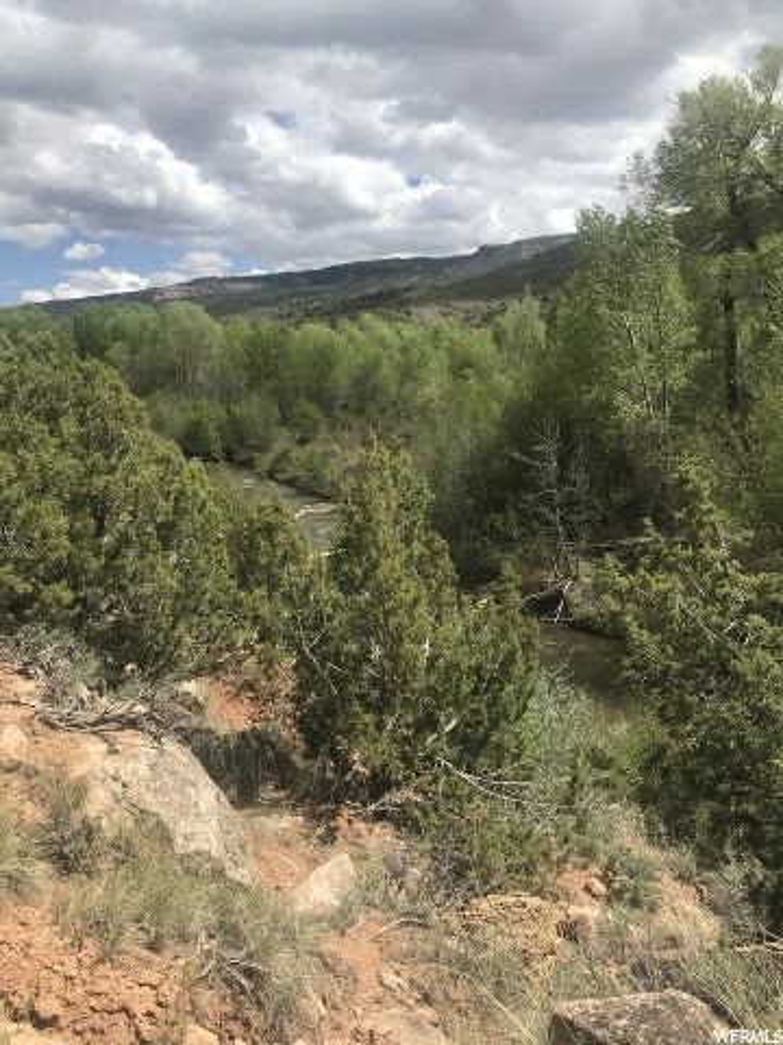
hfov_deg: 49.7
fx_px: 844
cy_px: 522
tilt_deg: -10.9
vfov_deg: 63.4
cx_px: 392
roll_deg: +2.5
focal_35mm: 28
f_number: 1.8
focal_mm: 3.99
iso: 20
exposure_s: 1/3096
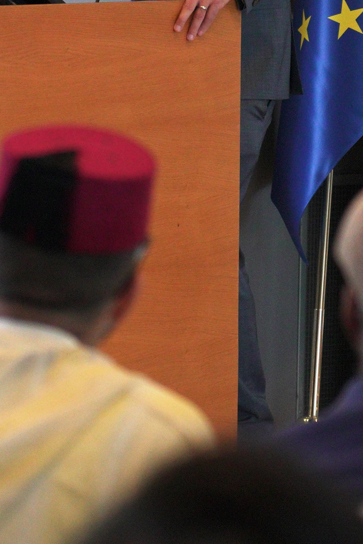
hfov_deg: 3.8
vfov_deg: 5.7
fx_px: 5443
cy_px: -4
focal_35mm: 360
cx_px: 287
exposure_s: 1/500
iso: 5000
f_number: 4
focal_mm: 105
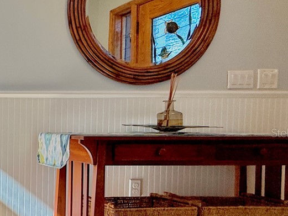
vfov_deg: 33.5
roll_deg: +0.1
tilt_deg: -2.3
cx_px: -119
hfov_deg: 30.3
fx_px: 358
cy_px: 133
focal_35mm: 43
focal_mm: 2.22
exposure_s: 1/120
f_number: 2.2
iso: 80
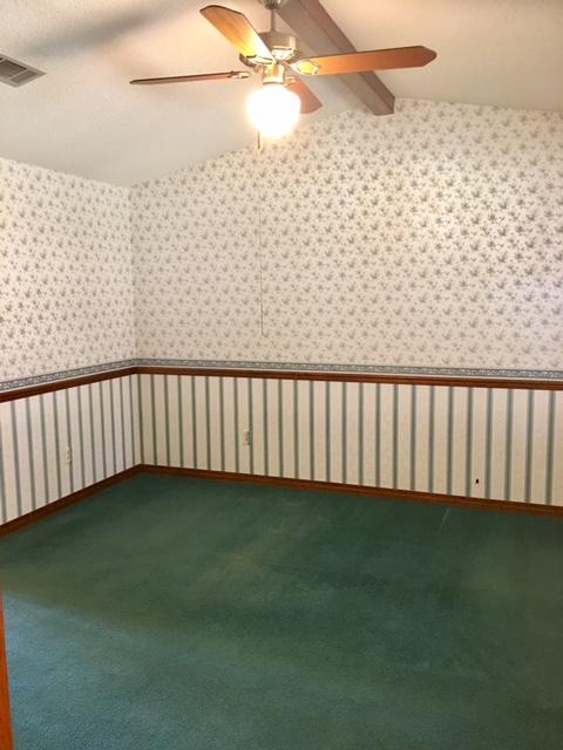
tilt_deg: -5.5
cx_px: 282
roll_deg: +0.4
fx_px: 629
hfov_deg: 48.2
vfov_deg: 61.7
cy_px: 375
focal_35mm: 29
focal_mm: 4.15
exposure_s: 1/10
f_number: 2.2
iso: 100
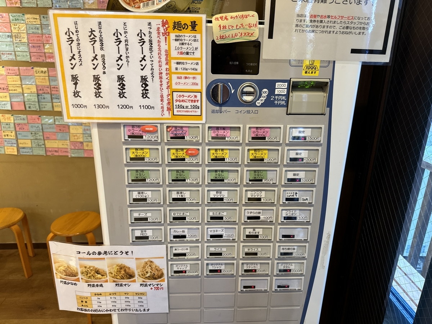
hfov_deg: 71.6
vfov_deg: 56.8
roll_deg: -1.0
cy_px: 162
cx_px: 216
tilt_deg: -17.6
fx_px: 300
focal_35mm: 24
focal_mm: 6.76
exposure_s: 1/66
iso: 200
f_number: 1.78
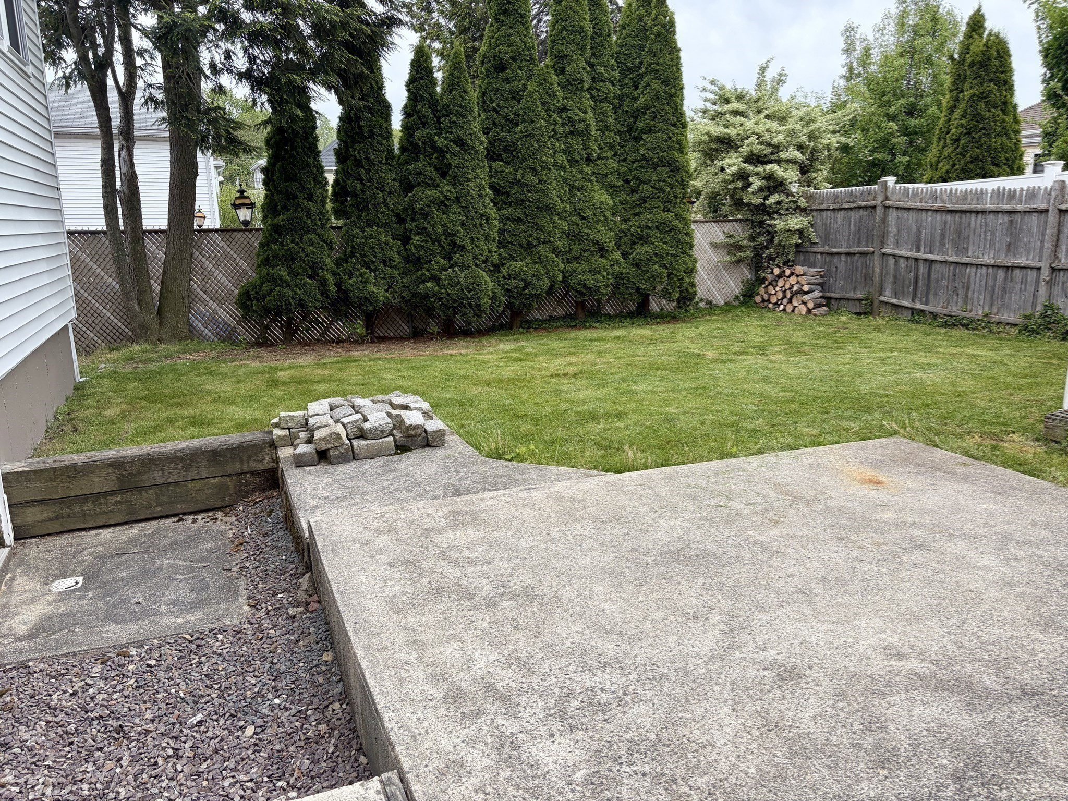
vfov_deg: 53.1
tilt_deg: -12.2
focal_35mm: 26
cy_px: 400
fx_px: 802
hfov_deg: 67.3
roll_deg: +0.9
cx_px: 534
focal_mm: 5.96
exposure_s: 1/1217
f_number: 1.6
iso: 50
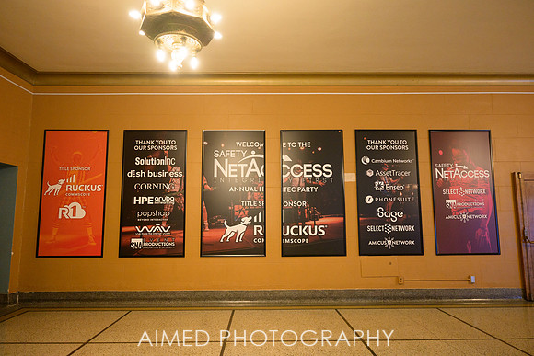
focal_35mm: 24
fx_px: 356
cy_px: 178
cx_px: 267
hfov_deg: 73.7
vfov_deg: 53.2
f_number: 2.8
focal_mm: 24
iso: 1250
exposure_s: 1/125
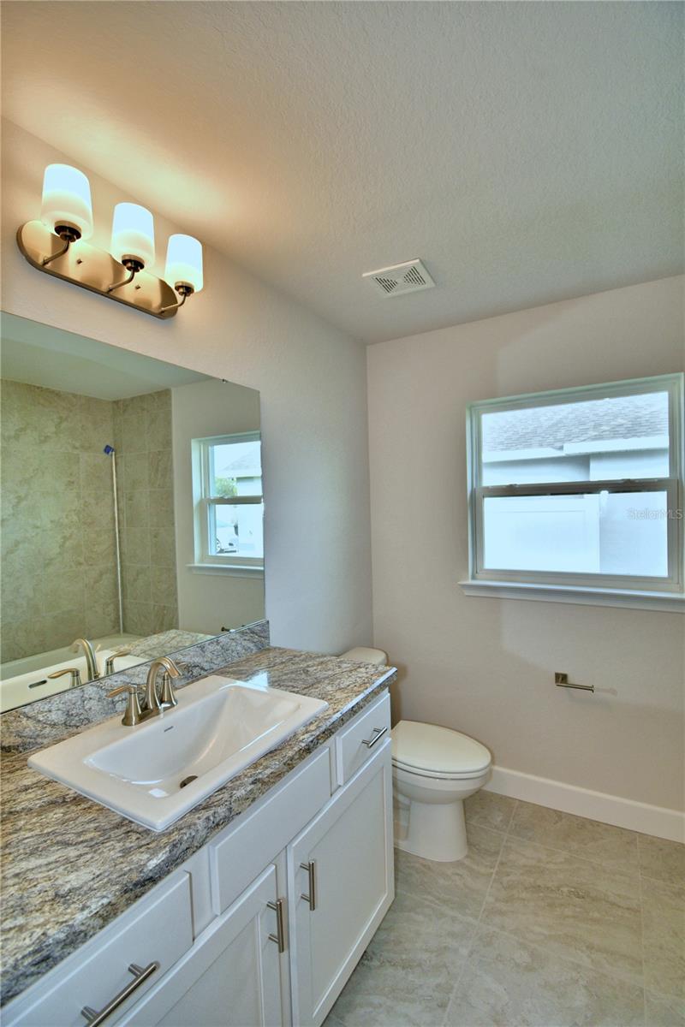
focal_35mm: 15
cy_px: 514
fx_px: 428
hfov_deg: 77.3
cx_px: 342
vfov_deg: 100.4
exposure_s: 1/100
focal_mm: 10
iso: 100
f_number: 4.5
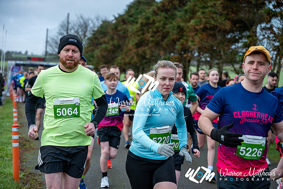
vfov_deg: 19.5
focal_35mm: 70
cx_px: 142
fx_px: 550
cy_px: 94
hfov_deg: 28.8
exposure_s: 1/1250
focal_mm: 70
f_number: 2.8
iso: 360
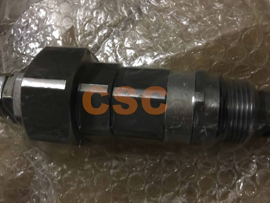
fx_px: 226
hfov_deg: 61.7
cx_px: 135
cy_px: 102
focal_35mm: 29
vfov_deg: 48.2
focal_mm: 4.15
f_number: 2.2
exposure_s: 1/4
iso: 125
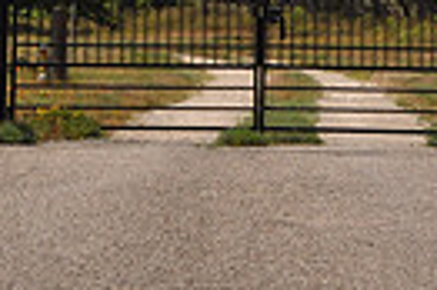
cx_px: 334
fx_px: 2740
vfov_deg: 5.9
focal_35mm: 226
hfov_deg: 9.1
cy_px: -305
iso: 200
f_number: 10
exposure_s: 1/400
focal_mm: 34
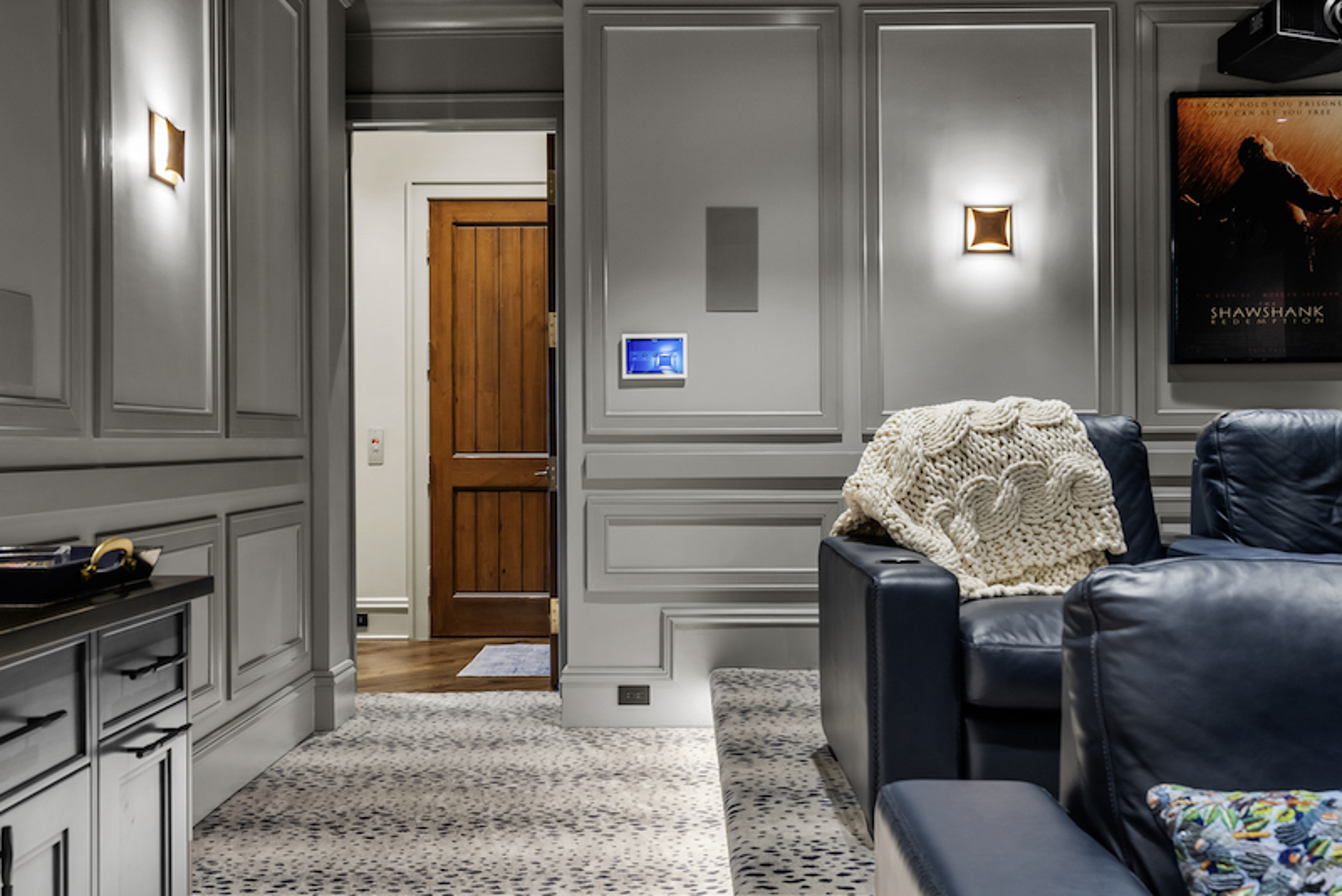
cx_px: 671
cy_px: 448
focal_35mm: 35
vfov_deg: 37.9
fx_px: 1305
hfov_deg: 54.4
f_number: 8
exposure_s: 1.6
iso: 200
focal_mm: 35
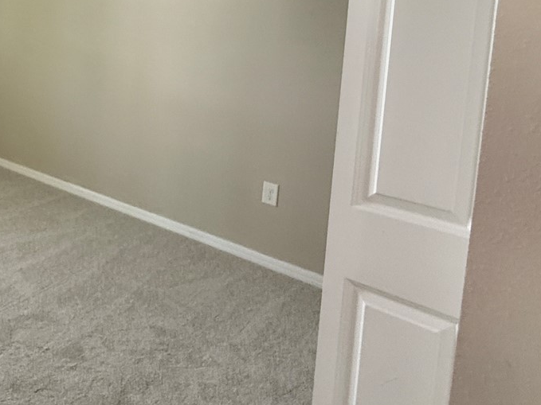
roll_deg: -2.5
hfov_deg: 48.7
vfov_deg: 40.5
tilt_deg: -3.6
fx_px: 516
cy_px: 60
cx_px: 42
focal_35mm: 33
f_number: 2.2
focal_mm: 2.22
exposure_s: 1/60
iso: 400
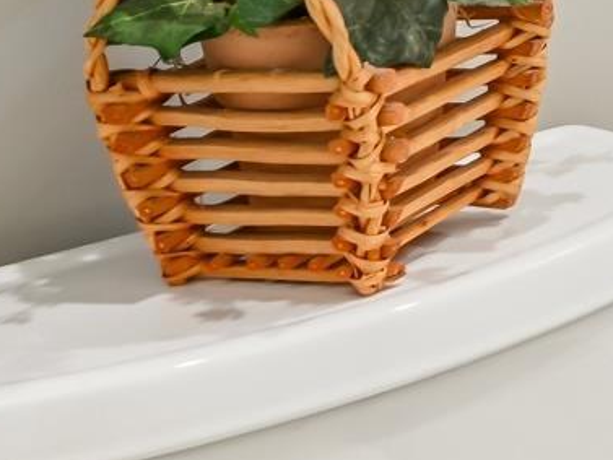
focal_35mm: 102
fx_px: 1807
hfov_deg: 13.4
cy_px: -423
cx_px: 1517
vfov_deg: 12.9
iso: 200
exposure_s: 1/1.67
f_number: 8
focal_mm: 16
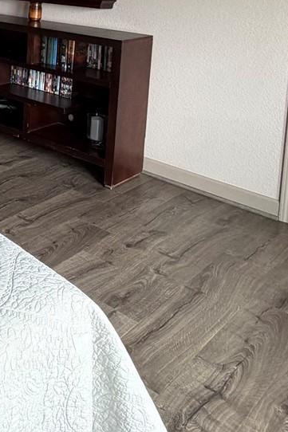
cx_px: -198
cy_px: -14
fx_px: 516
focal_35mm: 43
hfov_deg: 22.3
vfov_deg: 39.3
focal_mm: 2.22
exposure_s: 1/121
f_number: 2.2
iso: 250
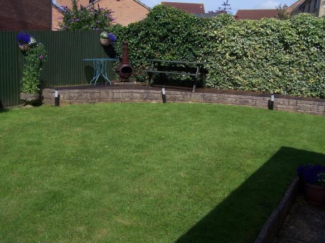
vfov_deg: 37.7
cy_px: 122
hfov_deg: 49.0
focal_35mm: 38
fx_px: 357
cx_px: 162
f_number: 4
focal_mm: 6.3
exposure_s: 1/1000
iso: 80
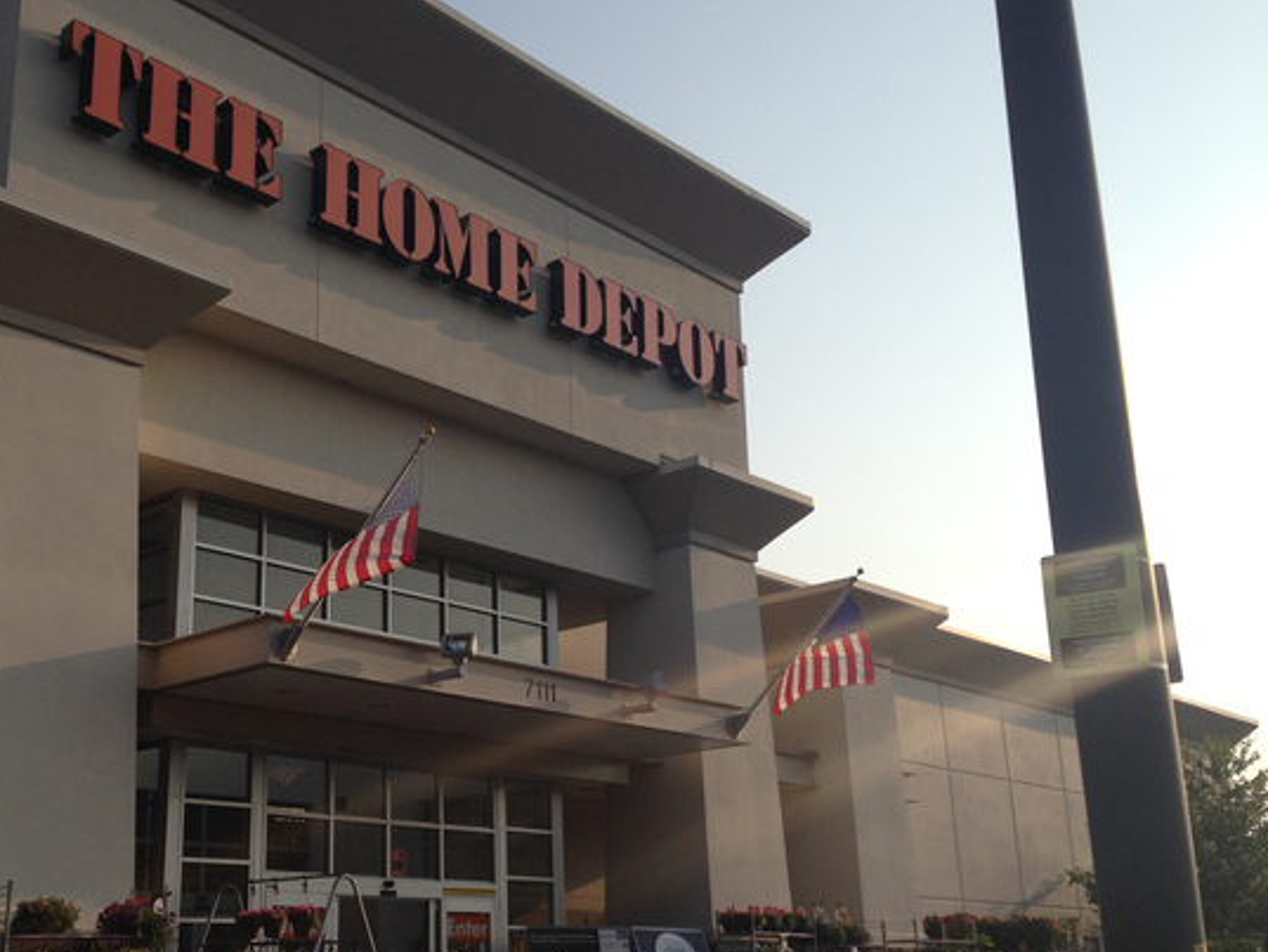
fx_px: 1575
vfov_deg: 33.5
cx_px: 451
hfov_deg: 43.4
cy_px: 566
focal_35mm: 43
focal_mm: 4.12
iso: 50
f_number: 2.4
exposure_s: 1/1695
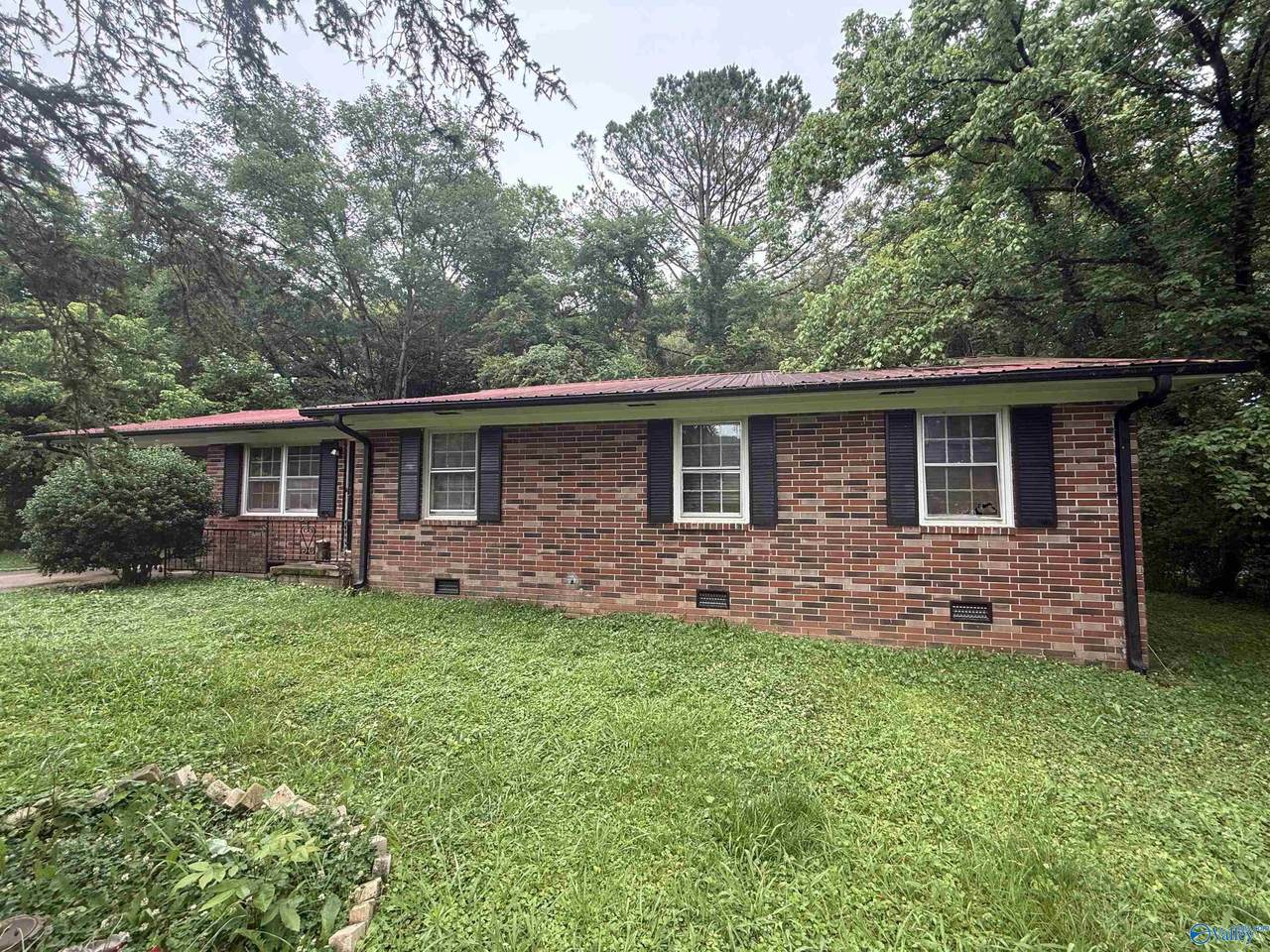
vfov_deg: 85.7
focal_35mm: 14
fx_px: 514
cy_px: 476
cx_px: 635
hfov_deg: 102.1
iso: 64
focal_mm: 2.22
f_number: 2.2
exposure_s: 1/150
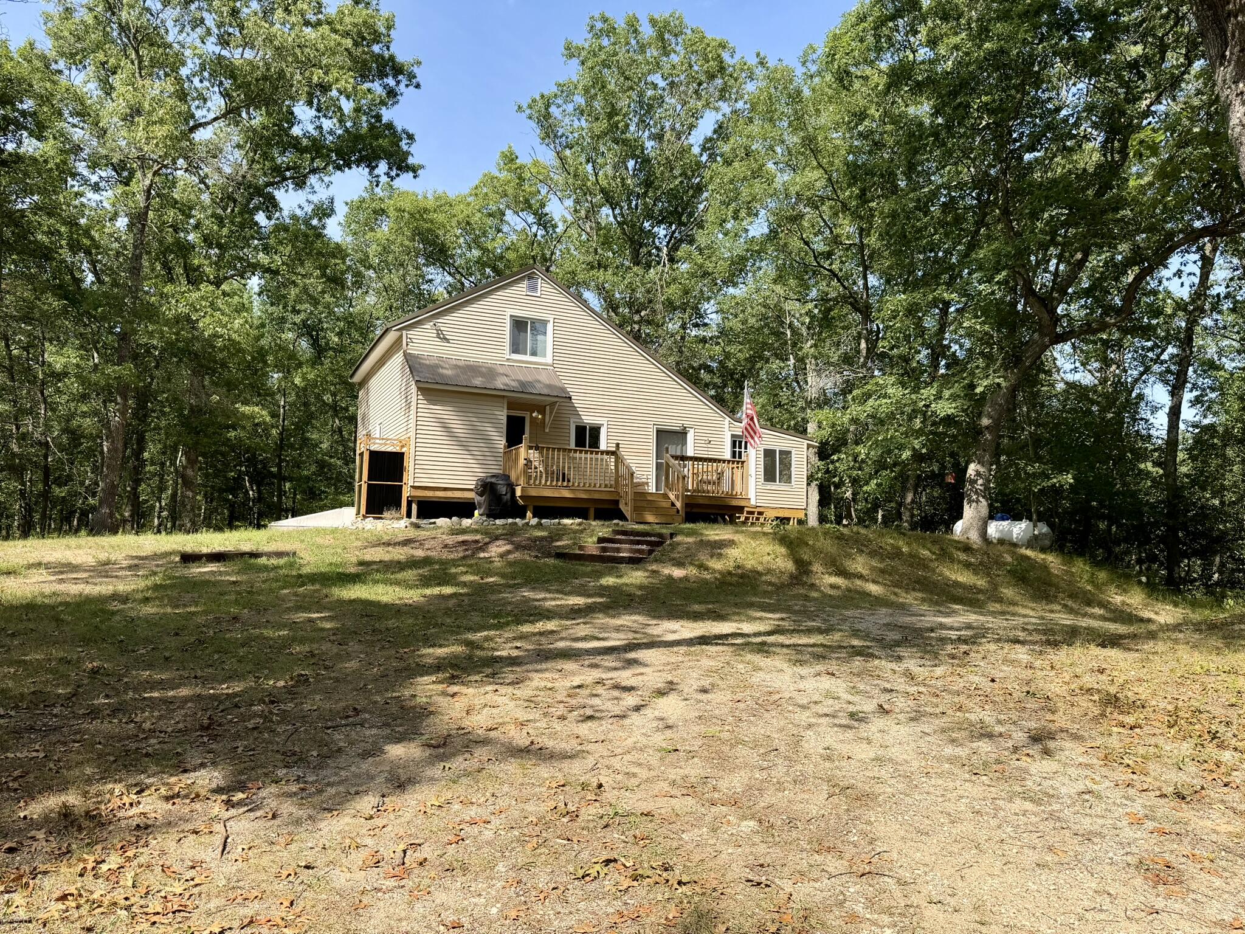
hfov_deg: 71.6
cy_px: 467
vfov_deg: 56.8
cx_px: 622
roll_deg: +0.6
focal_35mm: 24
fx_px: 863
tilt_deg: +6.1
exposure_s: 1/2370
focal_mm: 6.76
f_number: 1.78
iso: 80
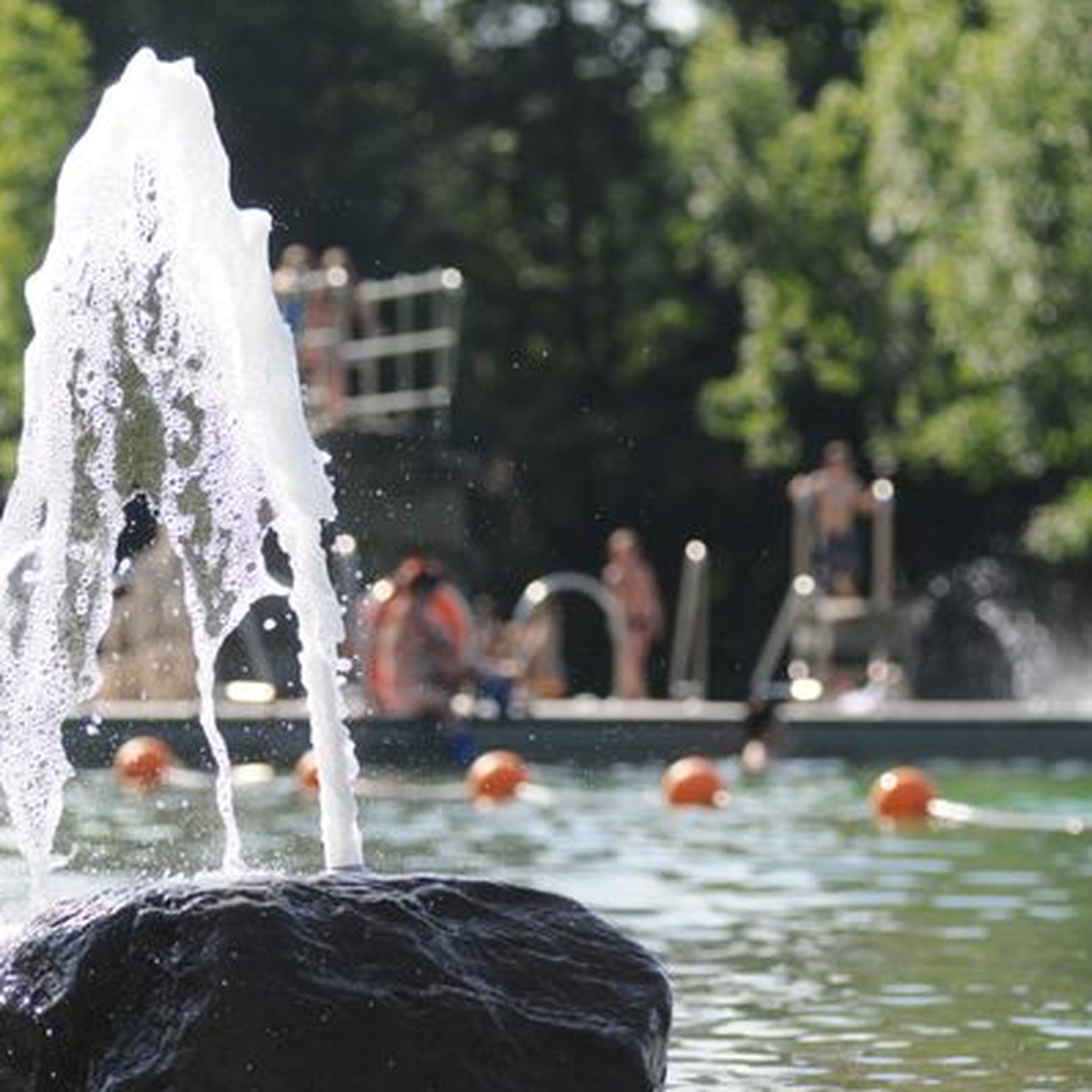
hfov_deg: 6.7
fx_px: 9267
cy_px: 546
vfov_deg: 6.7
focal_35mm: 260
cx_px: 299
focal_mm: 135
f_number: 3.5
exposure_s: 1/4000
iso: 640
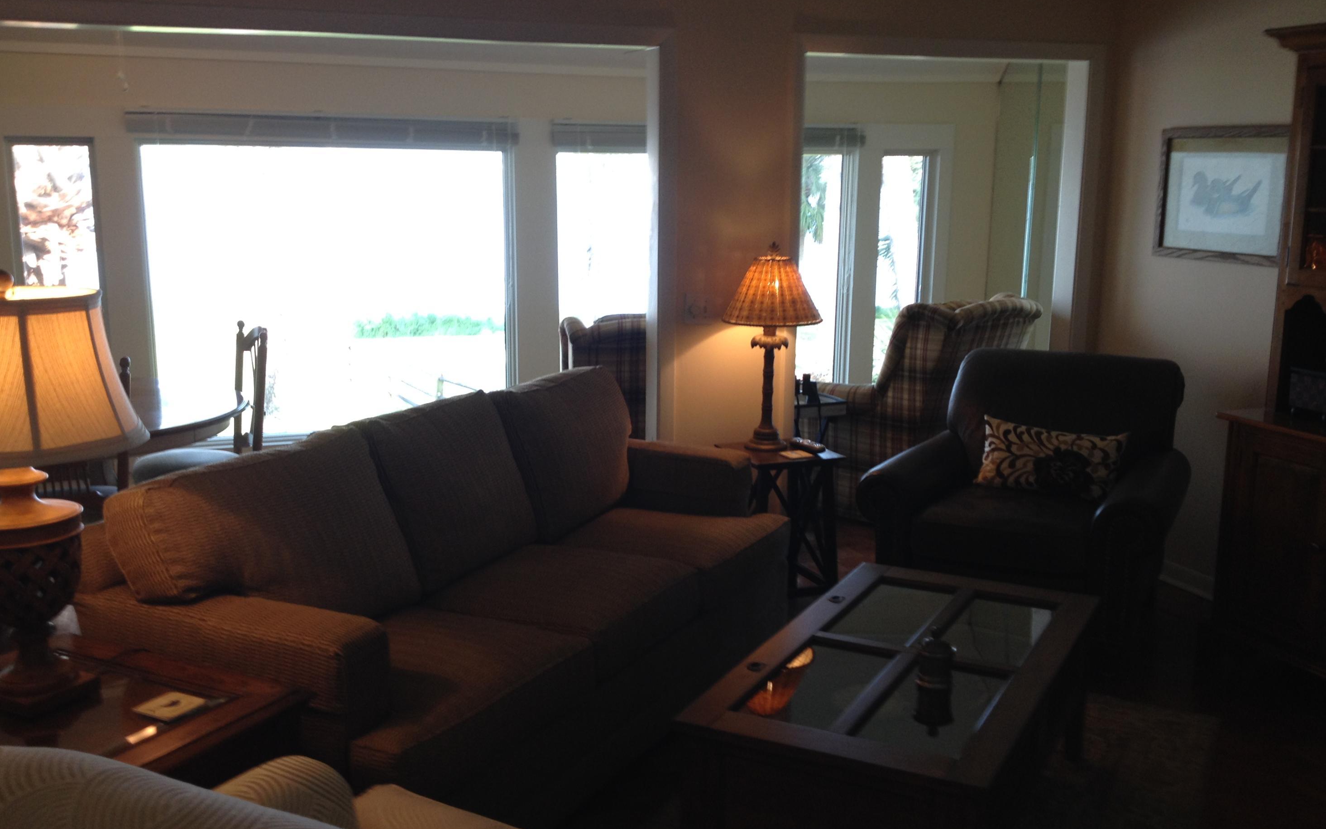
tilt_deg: -11.8
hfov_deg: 51.5
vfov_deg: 33.6
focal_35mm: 38
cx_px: 650
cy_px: 439
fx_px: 1373
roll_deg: +0.1
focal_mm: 4.28
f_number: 2.4
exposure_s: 1/40
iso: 64
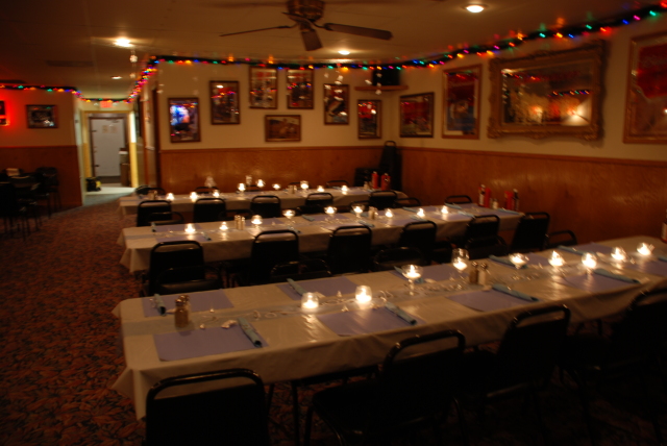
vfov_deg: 48.0
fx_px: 501
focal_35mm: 27
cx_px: 334
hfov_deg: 67.3
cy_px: 223
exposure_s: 1.5
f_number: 3.5
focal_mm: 18
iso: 100
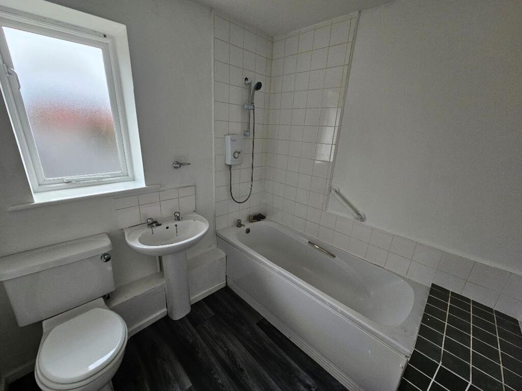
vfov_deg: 89.9
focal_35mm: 13
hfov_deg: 106.2
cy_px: 196
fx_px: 196
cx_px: 261
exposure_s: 1/50
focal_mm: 2.2
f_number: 2.2
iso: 100
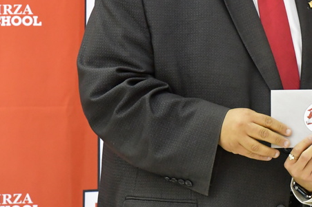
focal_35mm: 288
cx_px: 340
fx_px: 2495
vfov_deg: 4.8
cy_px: 33
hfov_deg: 7.1
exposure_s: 1/160
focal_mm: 85
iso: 5000
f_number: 6.3
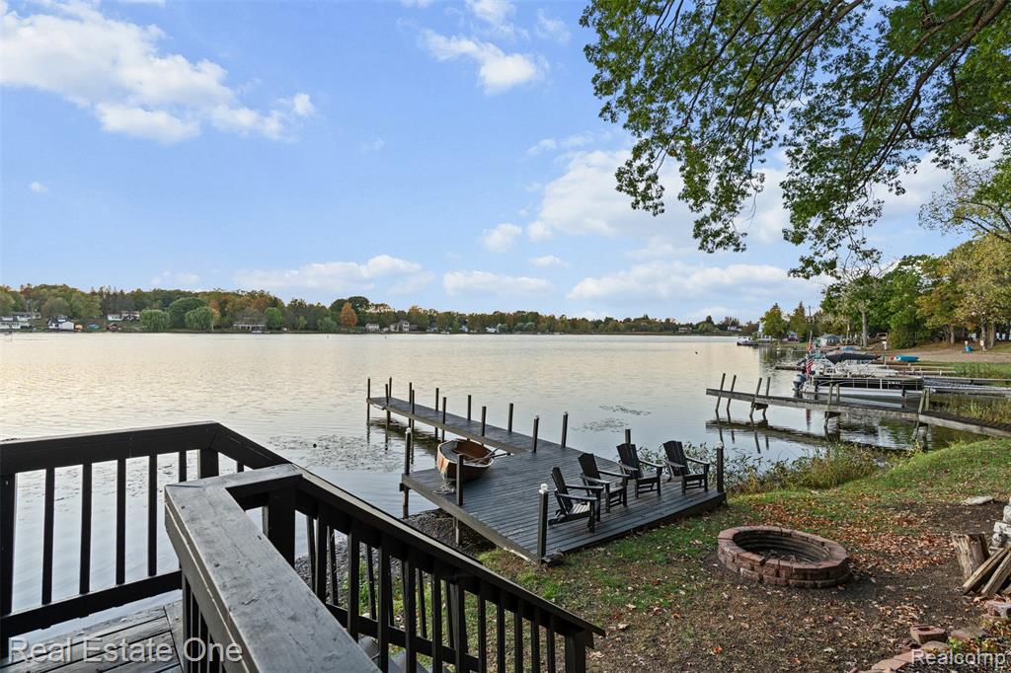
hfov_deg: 93.3
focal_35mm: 17
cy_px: 336
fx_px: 477
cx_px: 506
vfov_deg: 70.4
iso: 400
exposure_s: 1/30
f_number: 8
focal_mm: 17
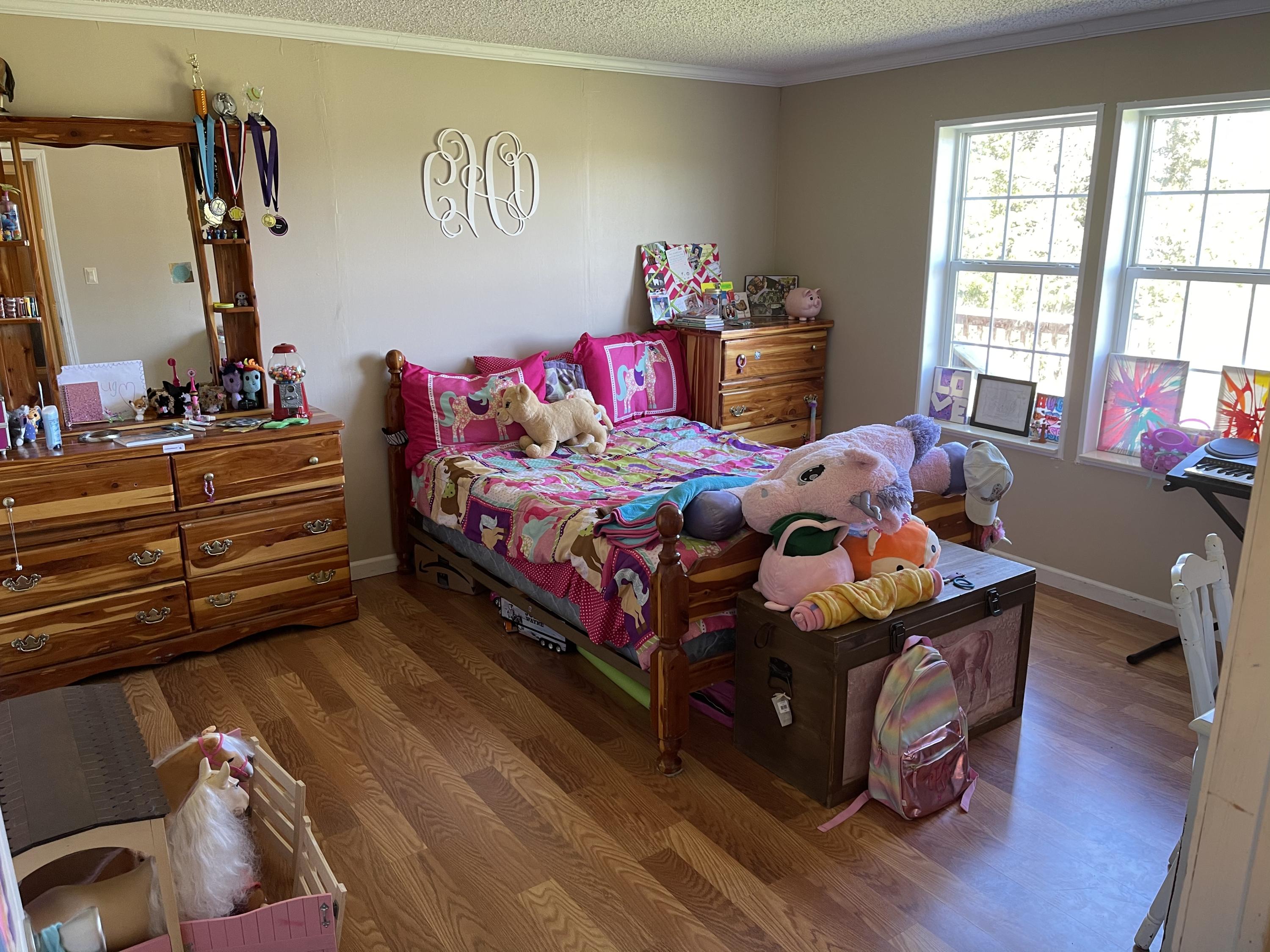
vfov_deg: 53.1
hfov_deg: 67.3
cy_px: 476
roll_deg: +0.0
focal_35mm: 26
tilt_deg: -15.4
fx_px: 954
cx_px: 635
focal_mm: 5.1
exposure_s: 1/60
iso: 100
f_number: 1.6
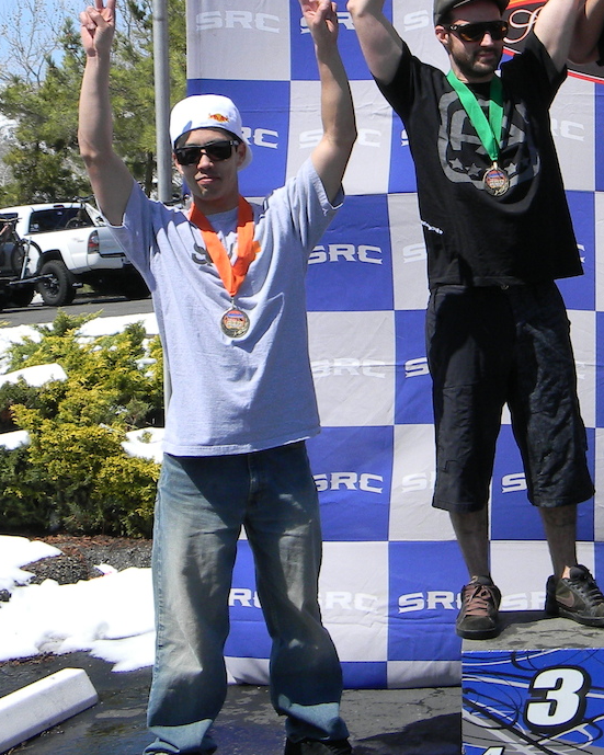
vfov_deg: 20.4
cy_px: 183
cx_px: 706
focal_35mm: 93
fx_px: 2079
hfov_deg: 16.0
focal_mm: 7.3
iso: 80
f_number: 3.8
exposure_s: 1/864
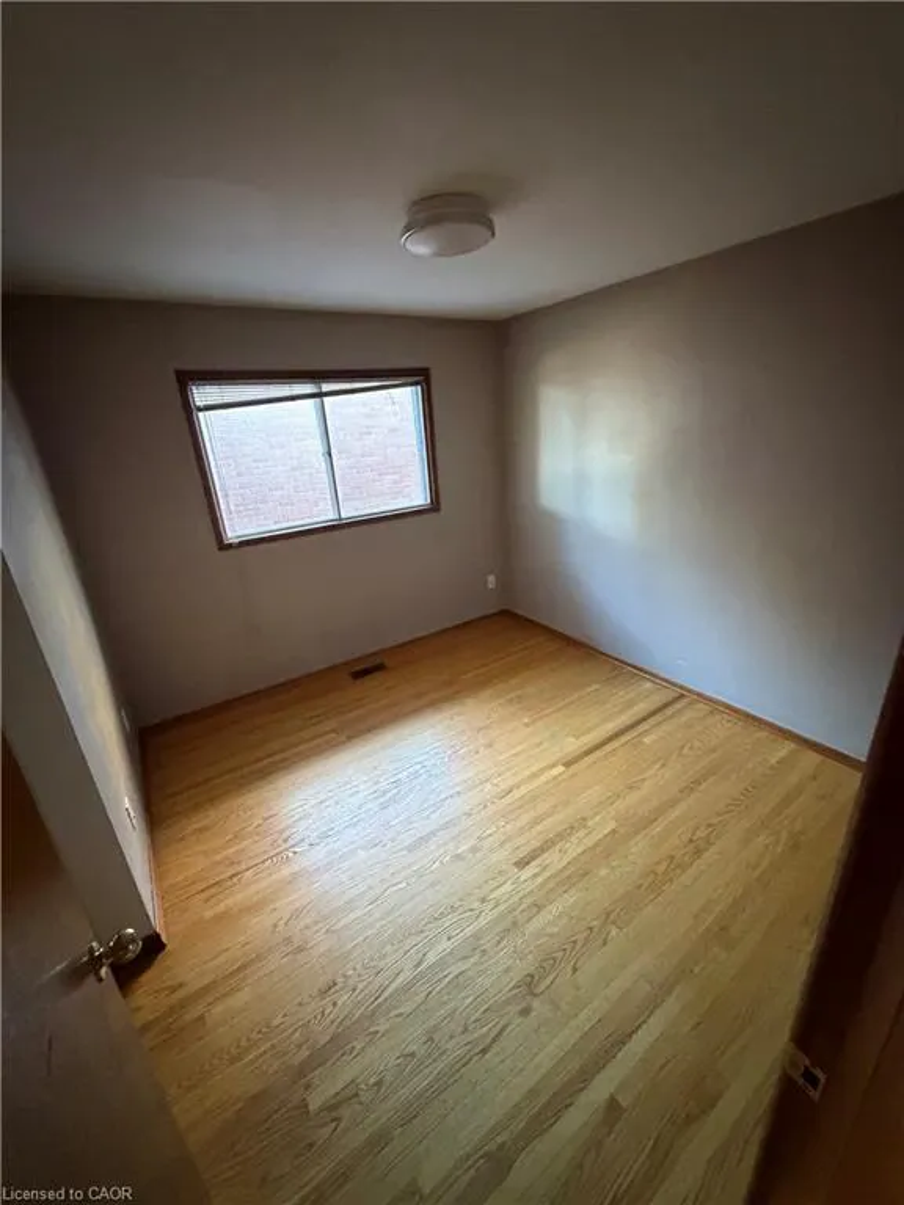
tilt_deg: -19.7
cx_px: 452
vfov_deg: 102.1
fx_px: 487
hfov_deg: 85.7
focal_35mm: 14
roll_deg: +4.5
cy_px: 602
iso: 1000
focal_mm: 2.22
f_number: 2.2
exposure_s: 1/40
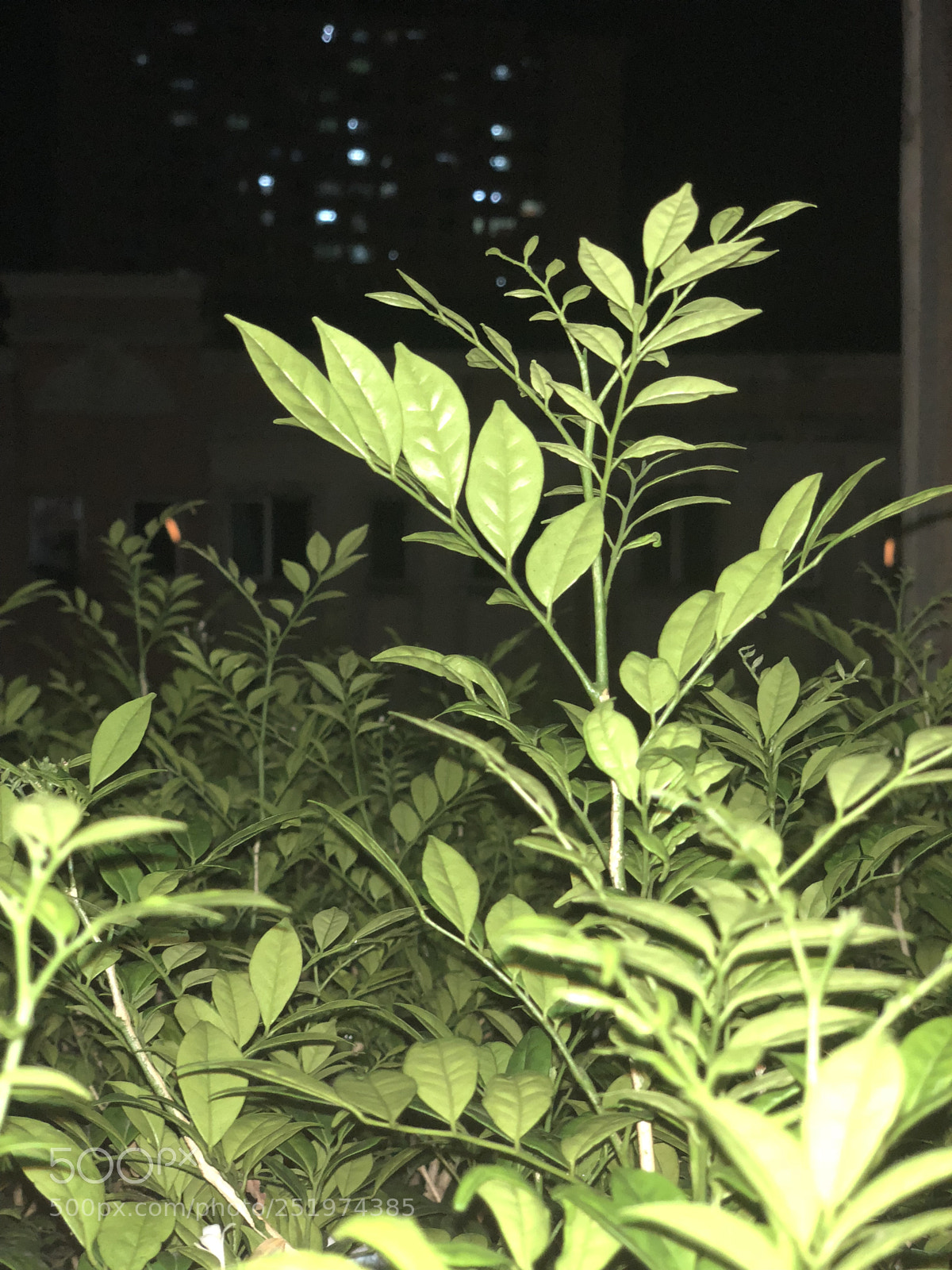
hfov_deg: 28.0
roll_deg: -0.2
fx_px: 1907
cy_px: 635
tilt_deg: -0.5
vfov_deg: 36.8
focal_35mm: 52
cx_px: 476
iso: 160
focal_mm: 6
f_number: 2.4
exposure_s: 1/50
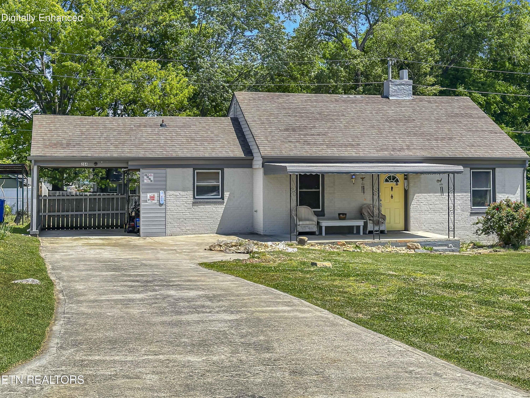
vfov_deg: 30.3
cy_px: 199
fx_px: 735
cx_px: 265
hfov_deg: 39.7
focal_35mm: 48
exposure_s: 1/3900
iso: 64
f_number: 1.8
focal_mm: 6.86
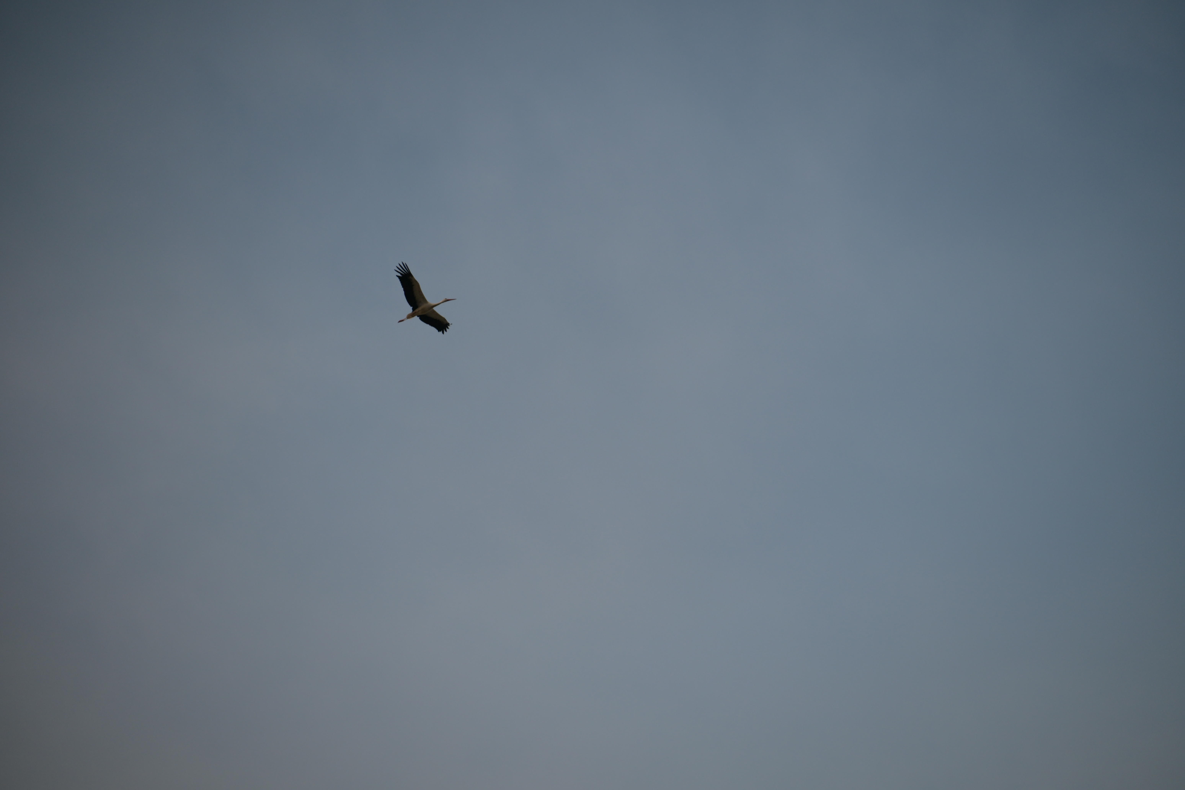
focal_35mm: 150
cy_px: 395
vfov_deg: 9.1
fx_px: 4937
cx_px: 592
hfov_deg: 13.7
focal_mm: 150
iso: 400
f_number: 3.2
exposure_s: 1/500
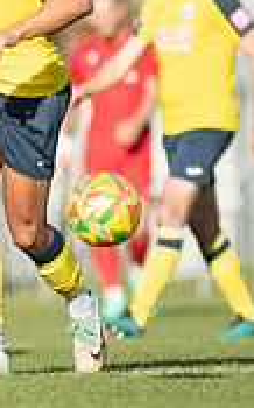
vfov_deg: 1.4
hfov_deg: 0.9
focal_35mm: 1520
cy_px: 134
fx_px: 16877
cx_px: -389
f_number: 2.8
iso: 250
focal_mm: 300
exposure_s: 1/4000
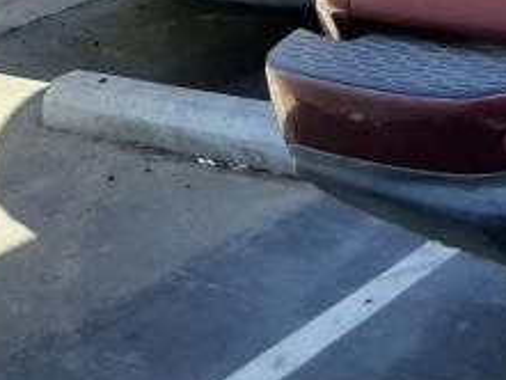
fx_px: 1375
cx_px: 776
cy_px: -222
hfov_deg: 18.3
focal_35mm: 94
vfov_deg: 14.5
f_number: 1.7
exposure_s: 1/641
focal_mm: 3.93
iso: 40
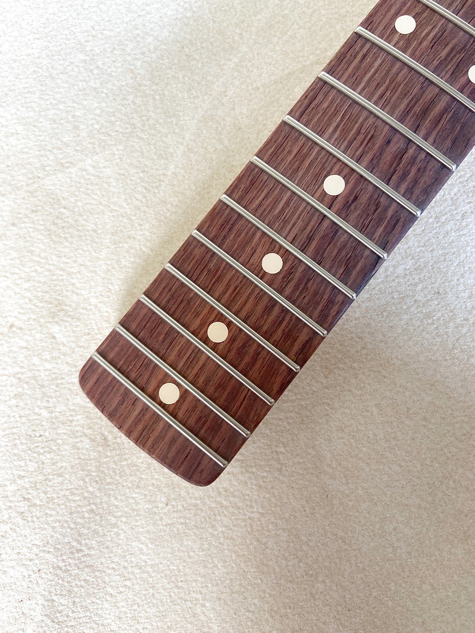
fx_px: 476
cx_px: 238
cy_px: 316
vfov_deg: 67.3
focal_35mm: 26
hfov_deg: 53.1
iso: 80
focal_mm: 4.25
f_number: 1.8
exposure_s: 1/60
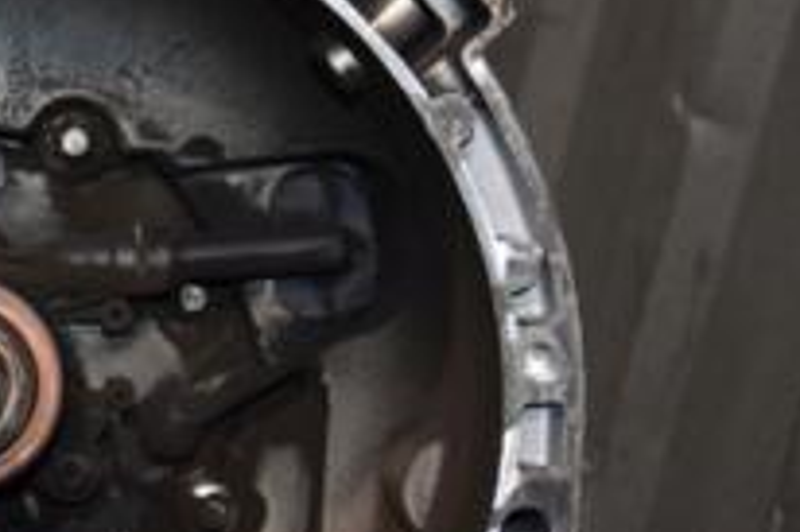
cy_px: 373
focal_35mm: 109
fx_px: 2430
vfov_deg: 12.5
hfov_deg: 17.7
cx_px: -194
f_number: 5
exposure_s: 1/60
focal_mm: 25
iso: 800
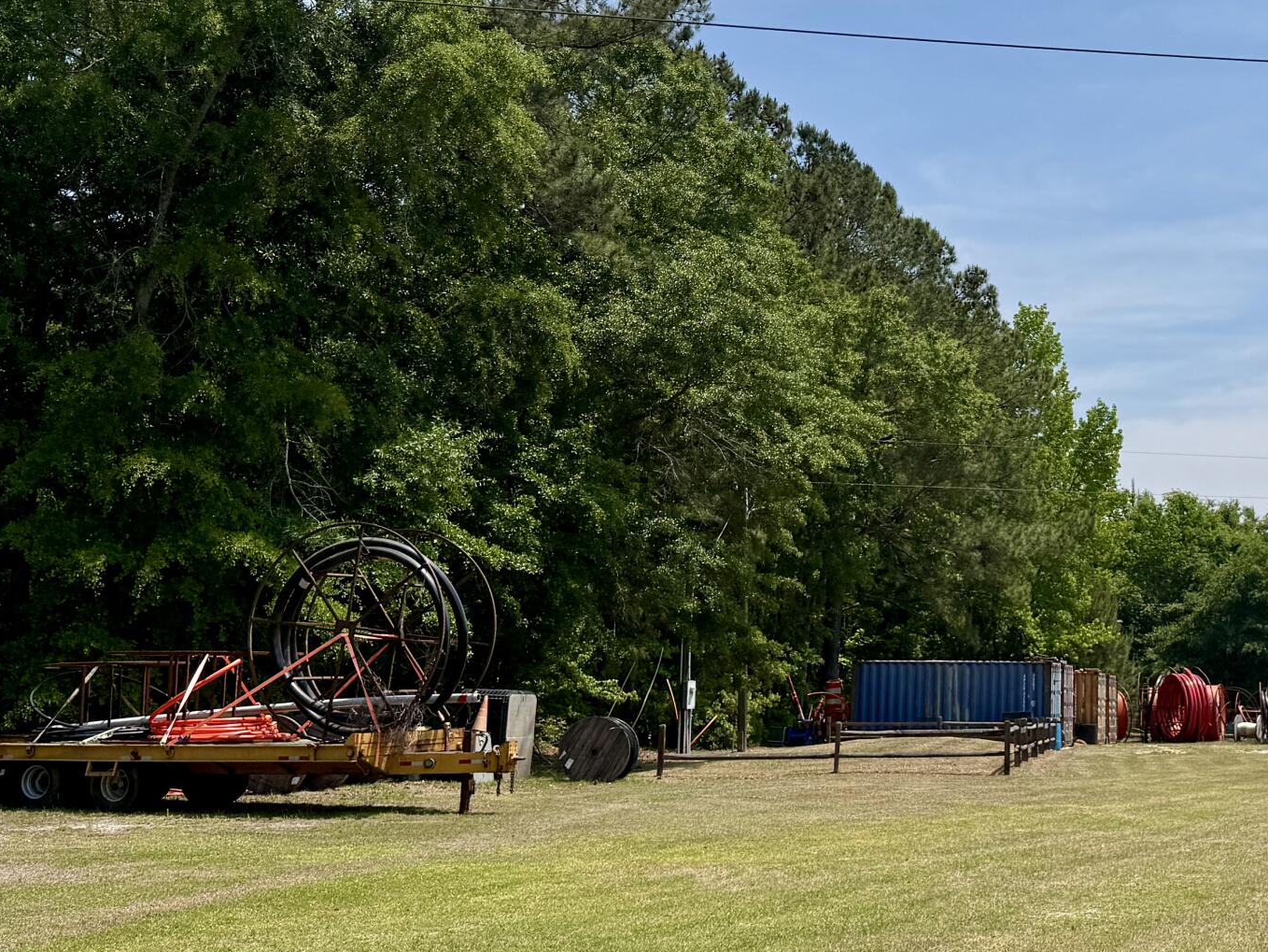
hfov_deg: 34.1
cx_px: 1150
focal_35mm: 53
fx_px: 1942
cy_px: 439
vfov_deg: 27.5
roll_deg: -1.8
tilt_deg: +6.7
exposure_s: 1/8130
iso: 80
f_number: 1.78
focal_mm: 6.76
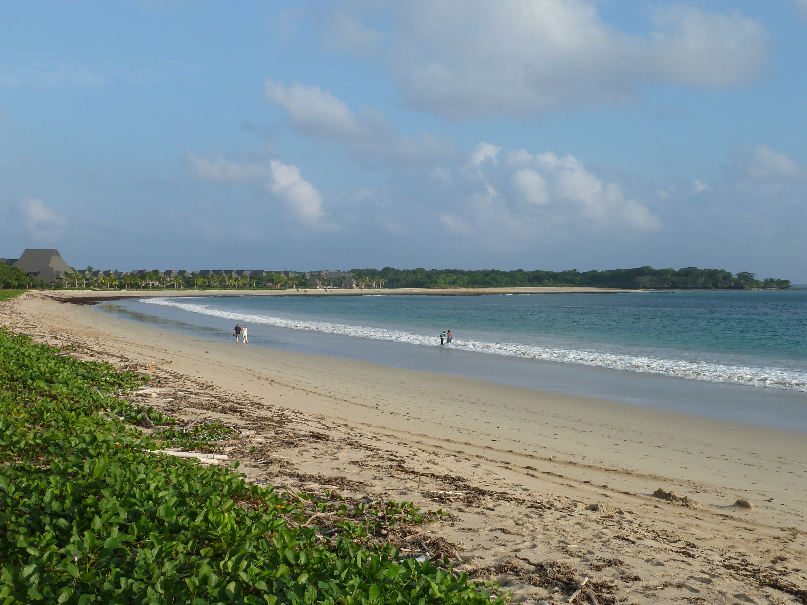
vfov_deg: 32.9
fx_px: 1026
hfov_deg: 42.9
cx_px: 404
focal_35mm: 44
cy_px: 302
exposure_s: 1/400
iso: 80
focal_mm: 7.3
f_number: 4.5
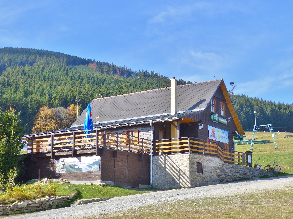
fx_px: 499
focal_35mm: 59
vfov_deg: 24.8
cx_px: 146
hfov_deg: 32.7
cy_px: 110
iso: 100
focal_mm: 10.1
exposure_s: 1/640
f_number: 4
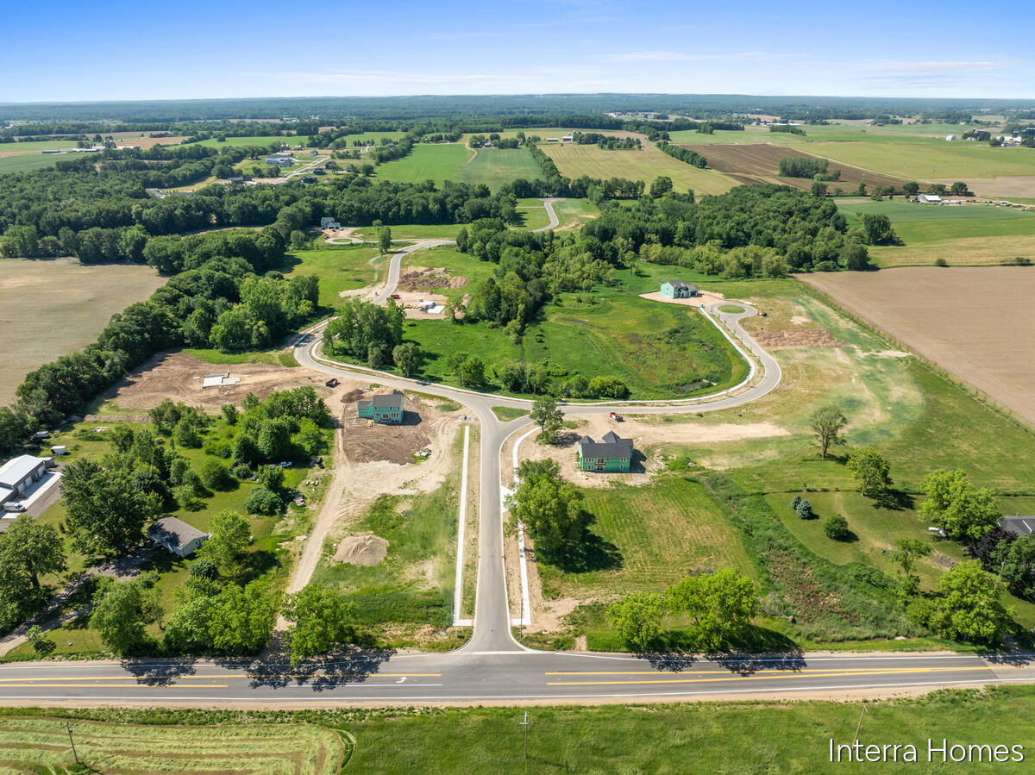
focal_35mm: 24
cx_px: 518
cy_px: 388
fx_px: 717
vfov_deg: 56.8
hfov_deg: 71.6
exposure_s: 1/1600
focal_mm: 12.29
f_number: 2.8
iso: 130
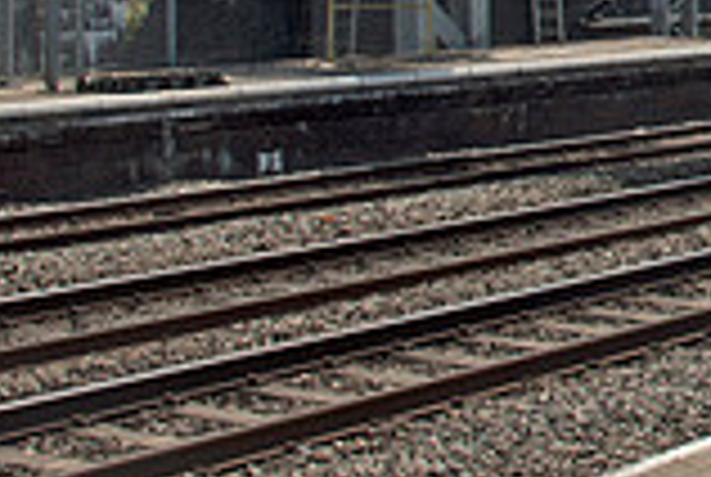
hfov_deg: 16.9
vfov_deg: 13.2
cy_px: -209
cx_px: 1287
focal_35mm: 99
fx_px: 1959
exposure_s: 1/320
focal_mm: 18
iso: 200
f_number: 9
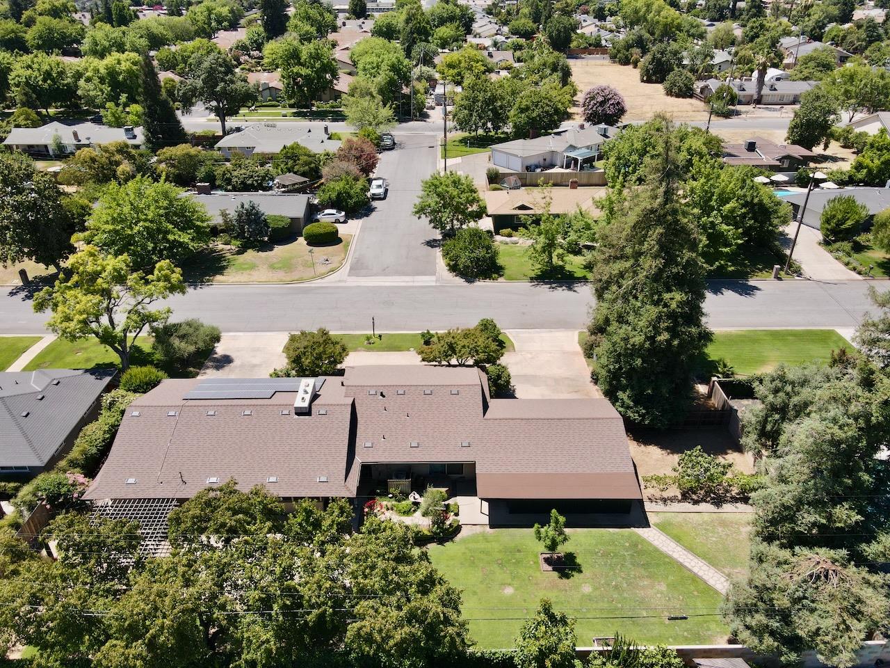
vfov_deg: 56.8
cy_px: 334
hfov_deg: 71.6
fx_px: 617
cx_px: 445
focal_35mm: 24
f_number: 2.8
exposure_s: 1/400
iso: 100
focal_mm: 4.5
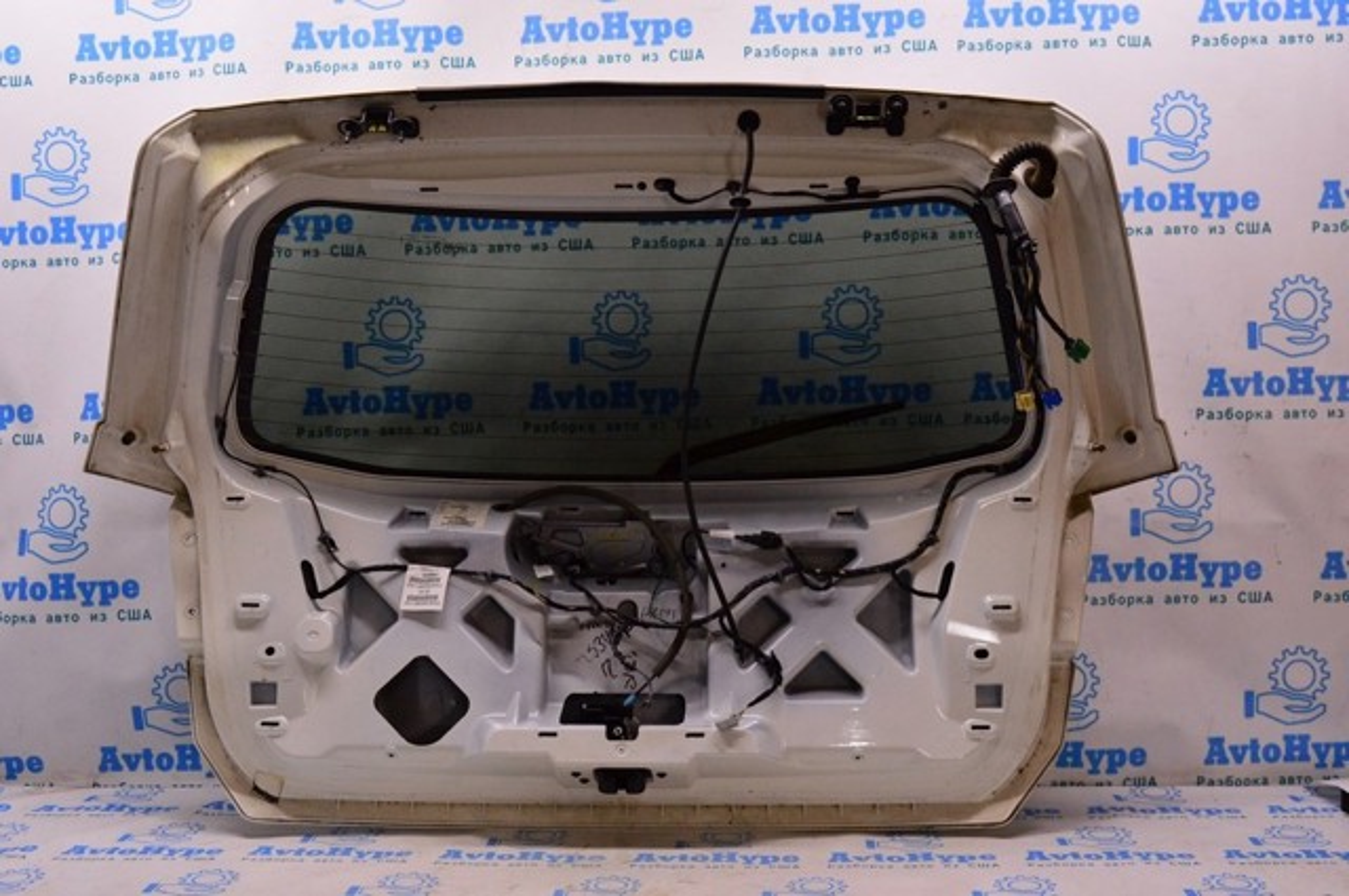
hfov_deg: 43.7
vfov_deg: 29.8
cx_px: 674
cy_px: 448
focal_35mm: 45
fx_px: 1684
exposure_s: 1/125
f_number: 8
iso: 1600
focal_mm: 30
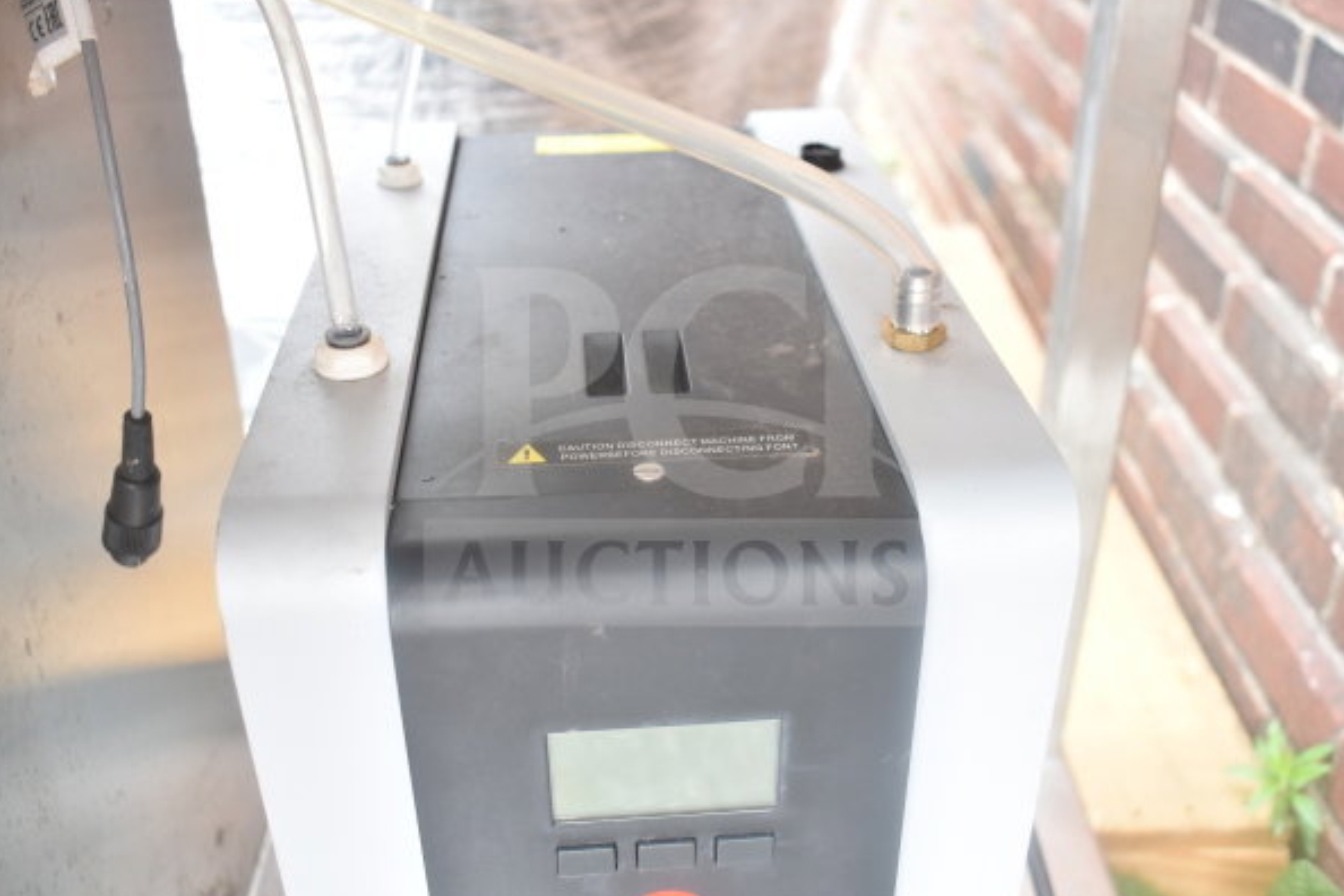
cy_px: 447
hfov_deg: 51.9
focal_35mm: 37
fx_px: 1381
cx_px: 677
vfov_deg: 35.9
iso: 500
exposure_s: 1/40
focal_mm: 24
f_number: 3.8
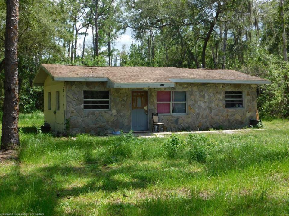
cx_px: 144
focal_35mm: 45
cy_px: 108
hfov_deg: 42.1
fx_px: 376
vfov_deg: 32.2
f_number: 3.7
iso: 125
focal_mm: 8
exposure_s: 1/640
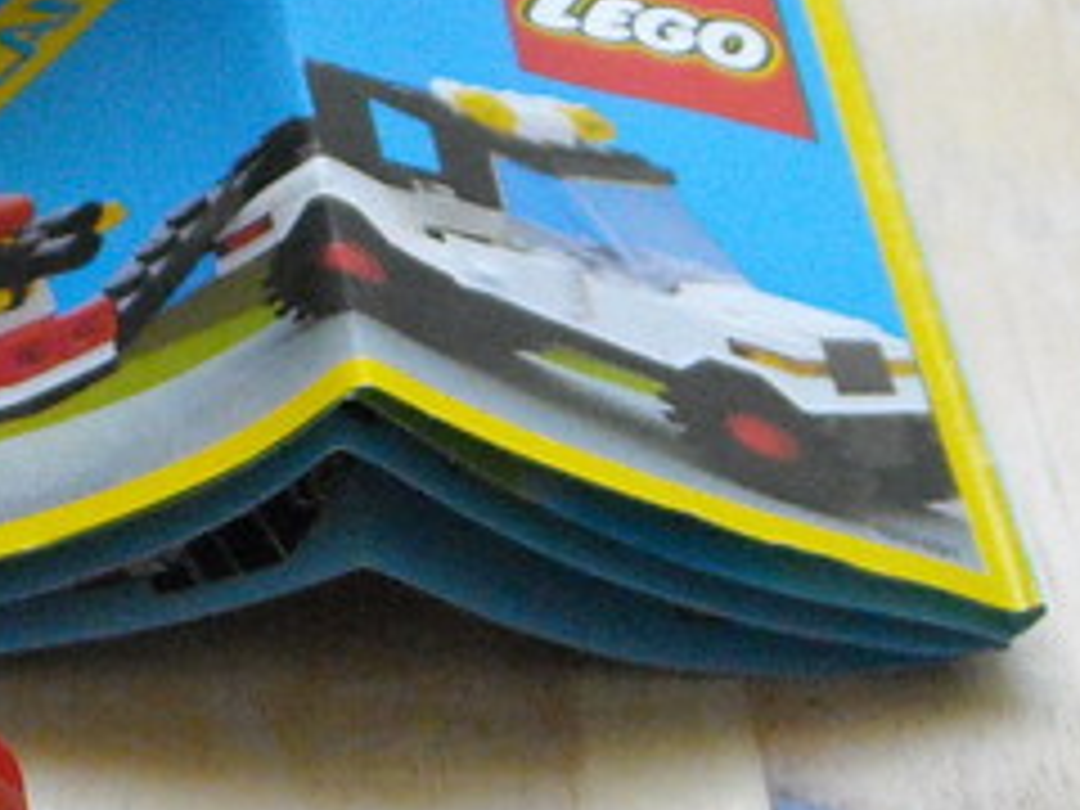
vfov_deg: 9.0
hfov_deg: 11.7
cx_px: -220
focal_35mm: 165
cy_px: 115
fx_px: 5148
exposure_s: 1/176
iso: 541
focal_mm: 7.1
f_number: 3.1
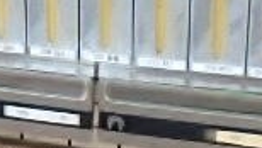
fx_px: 661
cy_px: -235
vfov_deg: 10.5
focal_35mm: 95
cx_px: -51
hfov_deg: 20.9
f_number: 3.5
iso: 800
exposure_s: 1/80
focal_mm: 3.7
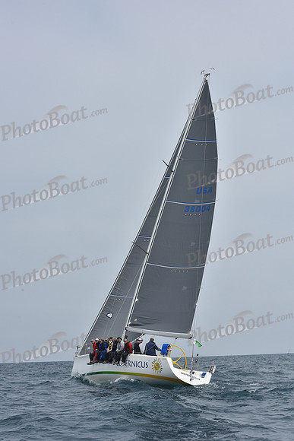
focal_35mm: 70
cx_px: 147
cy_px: 220
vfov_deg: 28.8
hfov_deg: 19.5
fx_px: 857
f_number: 11
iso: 250
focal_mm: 70
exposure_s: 1/800
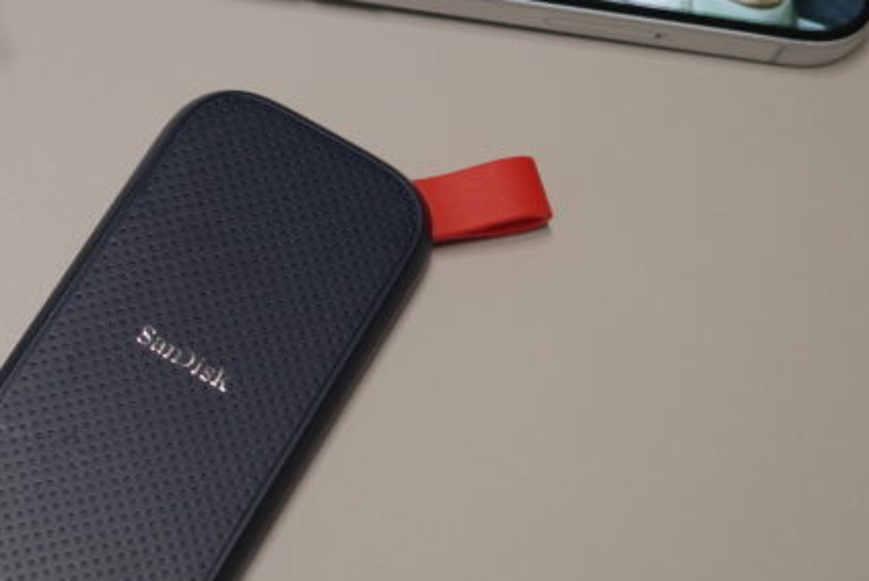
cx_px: -78
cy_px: 158
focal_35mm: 97
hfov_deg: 20.1
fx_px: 2343
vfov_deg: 14.1
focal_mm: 26
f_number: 2.8
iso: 800
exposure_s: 1/50
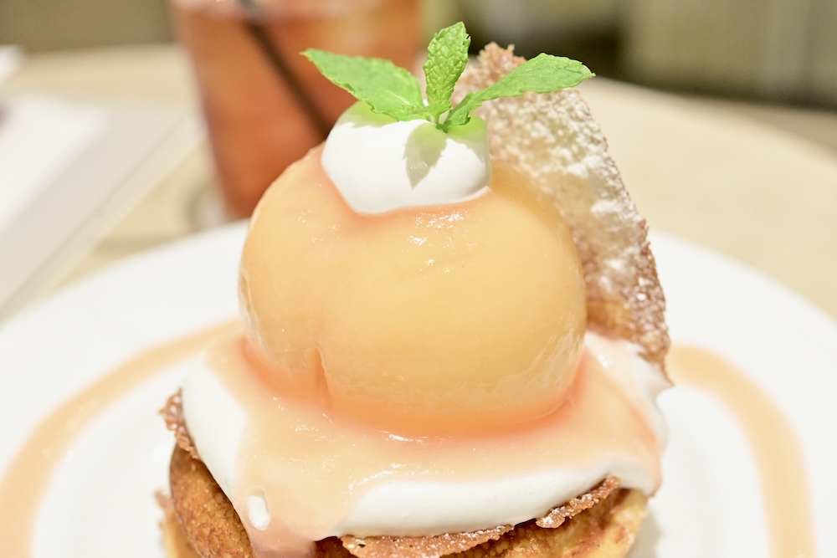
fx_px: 1395
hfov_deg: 33.4
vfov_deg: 22.6
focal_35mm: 60
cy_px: 279
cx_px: 418
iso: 6400
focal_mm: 60
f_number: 5
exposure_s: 1/640
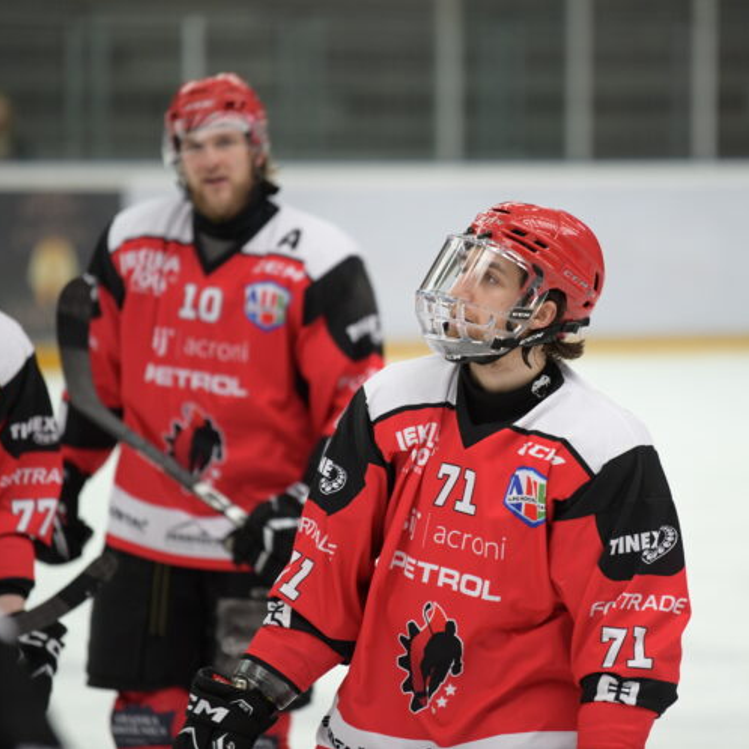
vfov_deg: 6.8
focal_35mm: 256
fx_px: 6267
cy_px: 374
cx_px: 487
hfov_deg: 6.8
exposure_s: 1/640
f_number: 2.8
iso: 1250
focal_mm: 200
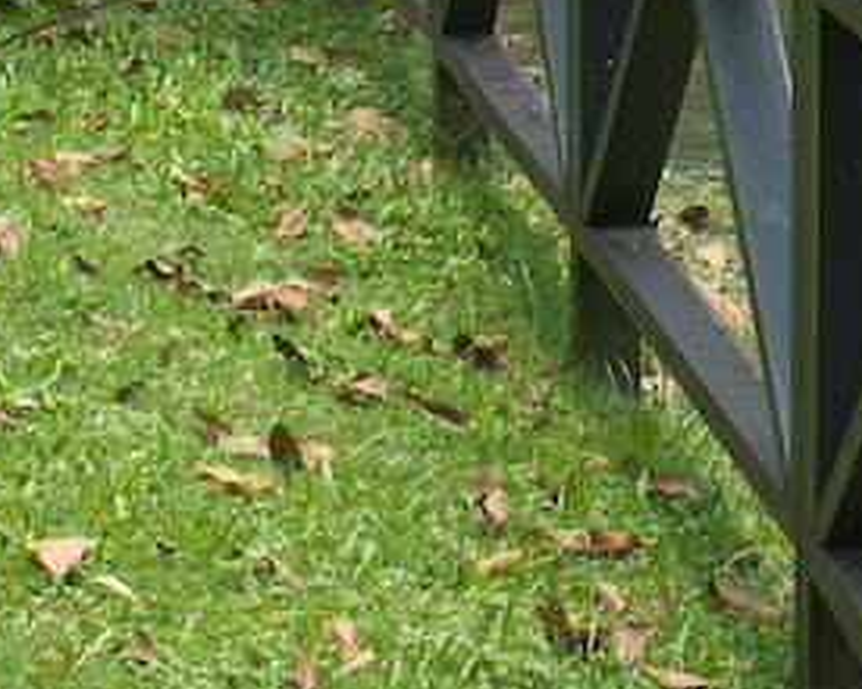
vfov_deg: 7.1
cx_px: 740
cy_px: -587
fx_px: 5434
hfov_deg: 9.0
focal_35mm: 213
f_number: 6.3
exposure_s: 1/240
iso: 160
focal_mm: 32.1
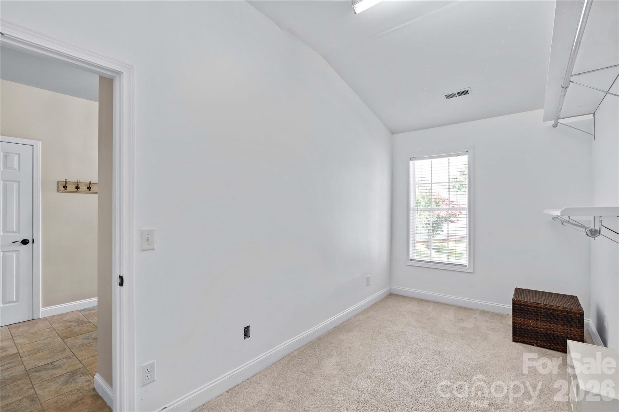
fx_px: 275
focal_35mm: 16
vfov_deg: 73.7
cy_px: 206
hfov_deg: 96.7
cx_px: 310
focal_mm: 16
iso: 100
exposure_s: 1/4
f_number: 8
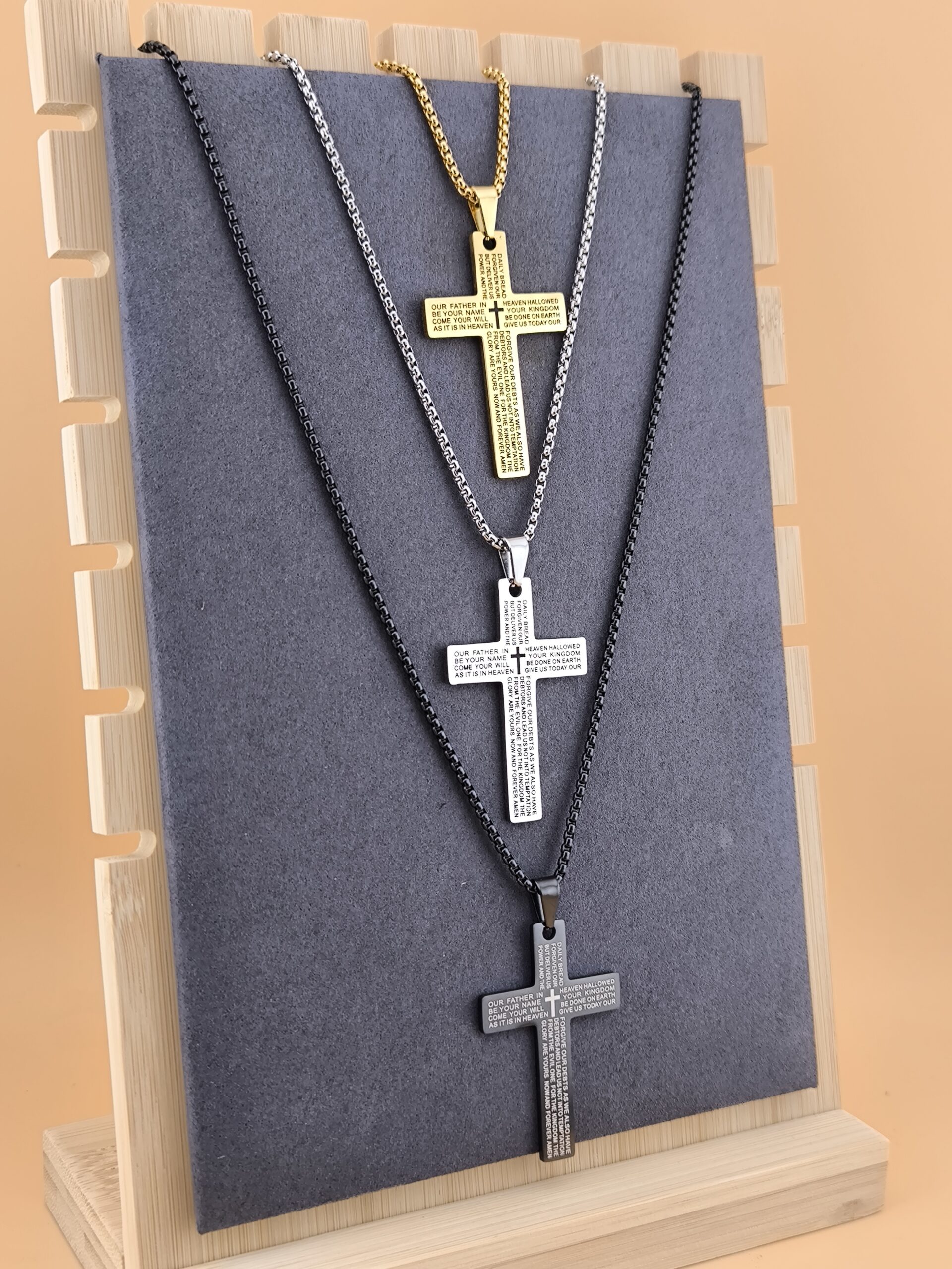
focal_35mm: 50
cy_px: 634
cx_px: 476
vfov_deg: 38.2
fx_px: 1833
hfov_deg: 29.1
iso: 50
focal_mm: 6.92
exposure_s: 1/693
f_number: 1.9
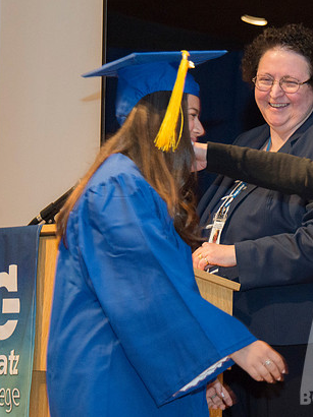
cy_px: 196
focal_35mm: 224
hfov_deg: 6.6
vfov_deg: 8.8
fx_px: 2703
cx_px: 297
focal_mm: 112
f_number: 5.3
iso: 2000
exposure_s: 1/80
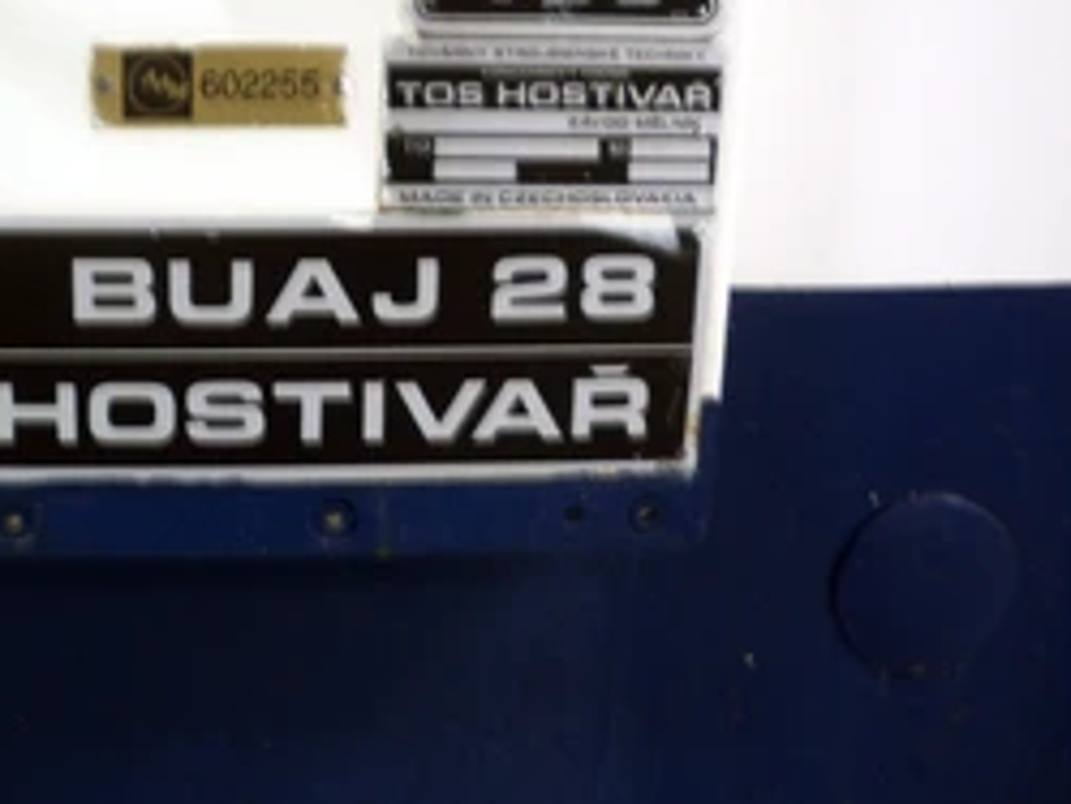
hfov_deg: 31.3
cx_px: 305
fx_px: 1888
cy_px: 172
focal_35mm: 61
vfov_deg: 23.7
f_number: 3.5
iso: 80
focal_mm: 6.3
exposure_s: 1/5
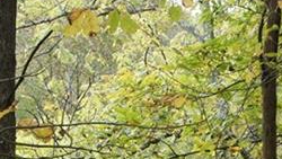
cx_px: 253
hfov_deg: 12.3
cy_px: 295
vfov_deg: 6.8
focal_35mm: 173
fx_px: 1295
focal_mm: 27
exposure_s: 1/100
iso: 200
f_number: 5.6
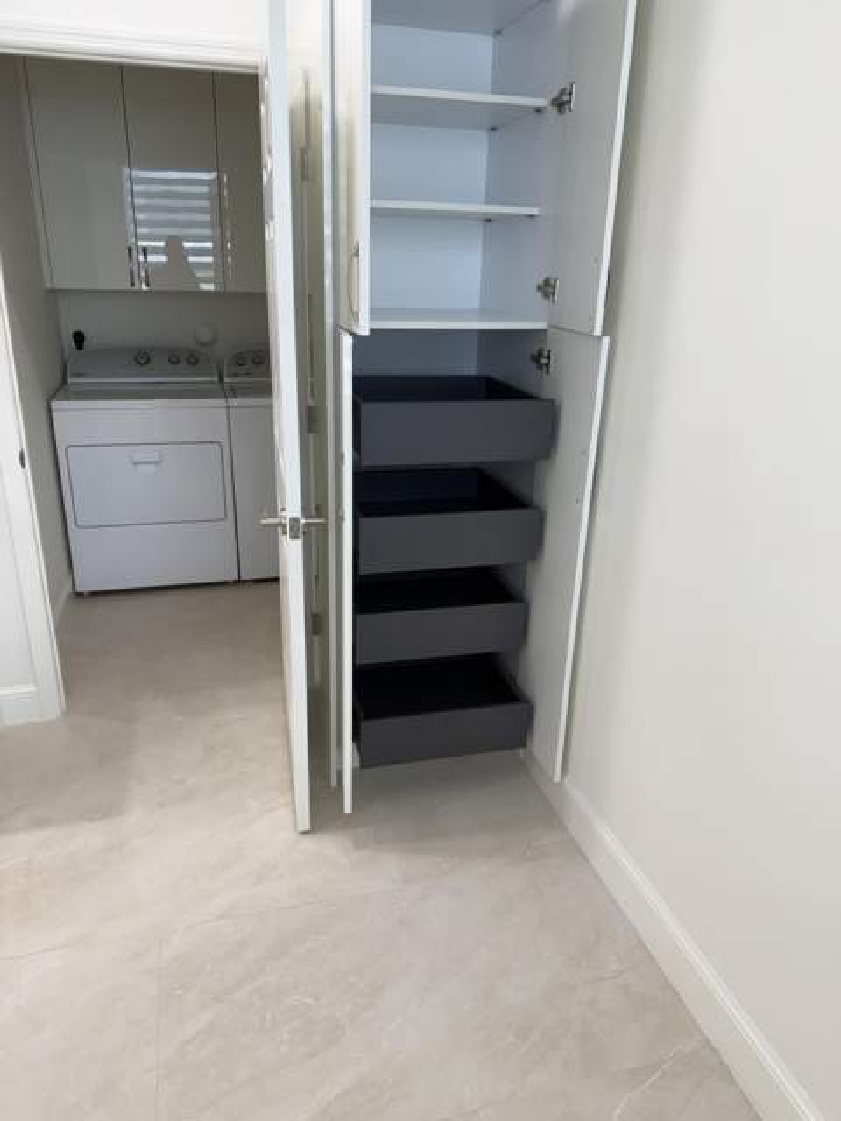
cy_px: 560
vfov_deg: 71.6
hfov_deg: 56.8
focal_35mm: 24
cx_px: 420
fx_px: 777
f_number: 1.78
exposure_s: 1/120
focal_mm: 6.76
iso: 100
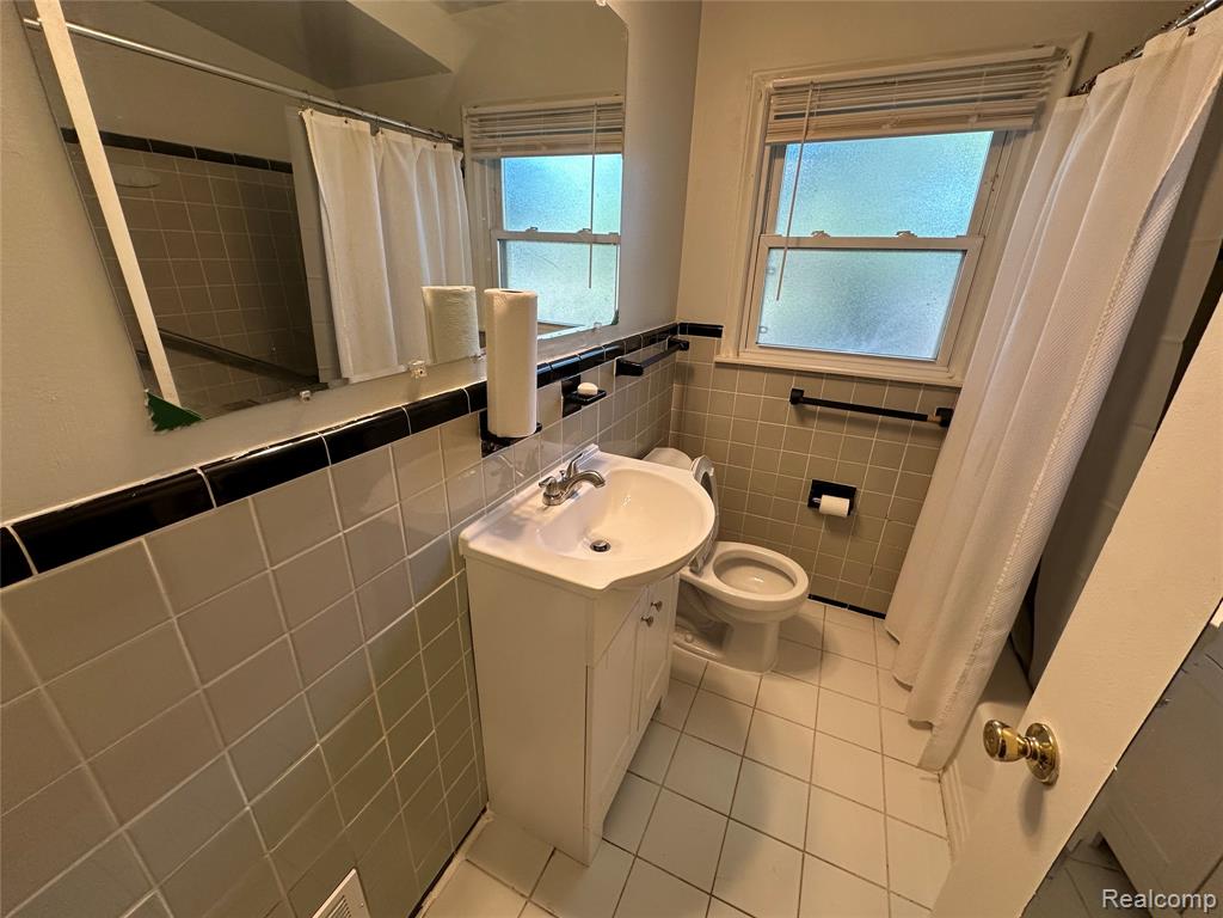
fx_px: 495
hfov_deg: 102.1
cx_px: 612
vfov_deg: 85.7
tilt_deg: -22.0
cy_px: 459
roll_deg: -2.8
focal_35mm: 14
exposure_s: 1/120
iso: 160
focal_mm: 2.22
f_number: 2.2
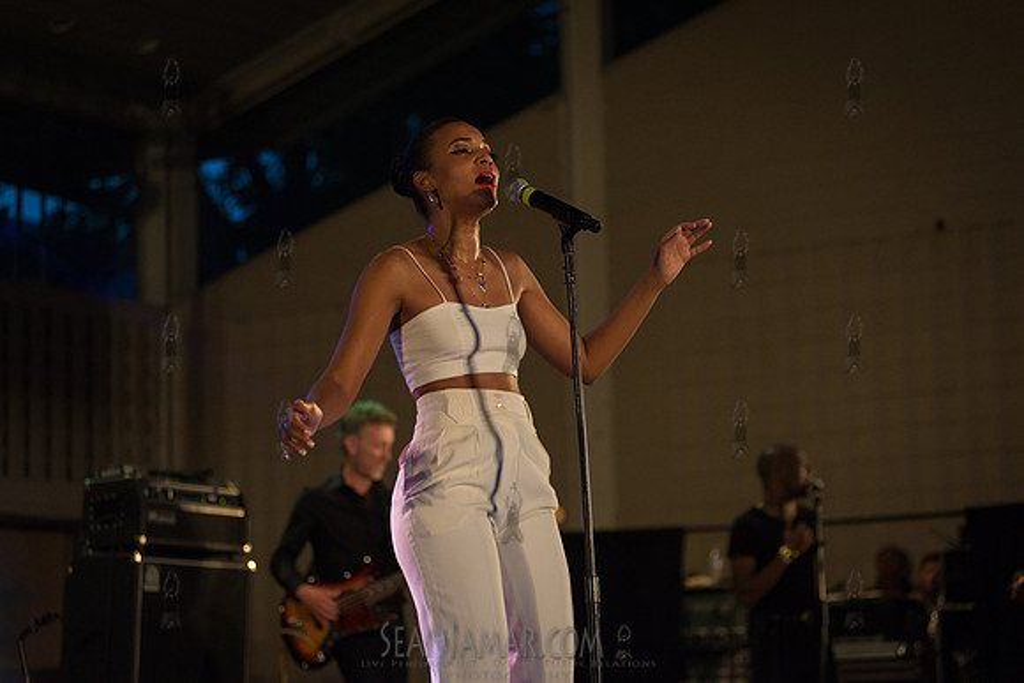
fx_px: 2617
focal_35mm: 92
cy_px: 342
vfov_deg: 14.9
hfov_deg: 22.1
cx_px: 512
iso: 3200
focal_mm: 92
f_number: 2.8
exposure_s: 1/400
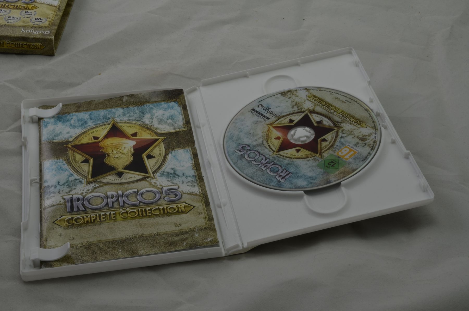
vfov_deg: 22.5
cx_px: 234
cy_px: 156
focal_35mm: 60
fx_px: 780
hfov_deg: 33.5
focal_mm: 40
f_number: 20
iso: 100
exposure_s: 1/4
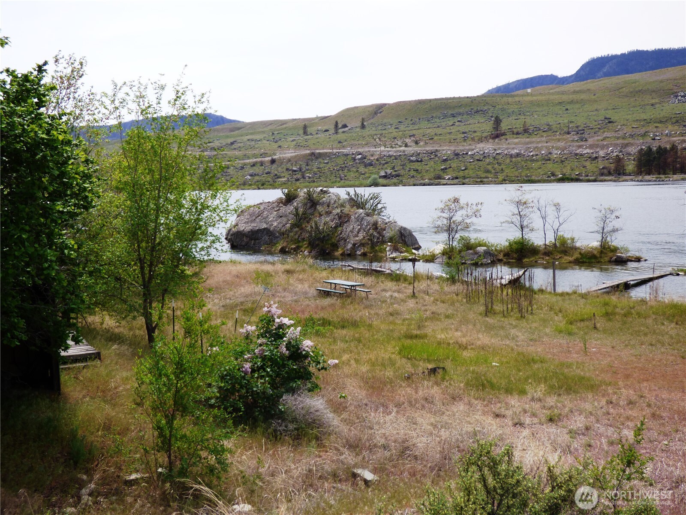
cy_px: 258
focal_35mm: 43
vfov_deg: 33.6
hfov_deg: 43.9
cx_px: 343
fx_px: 852
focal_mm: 7.37
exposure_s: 1/1000
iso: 100
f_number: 3.6
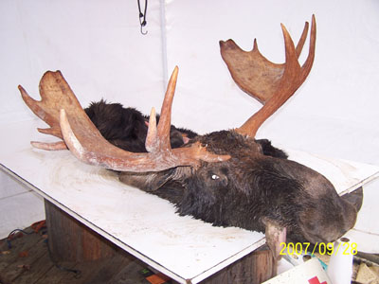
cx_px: 190
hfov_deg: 49.0
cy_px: 142
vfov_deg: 37.7
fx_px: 416
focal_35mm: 38
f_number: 2.8
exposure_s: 1/60
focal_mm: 6.3
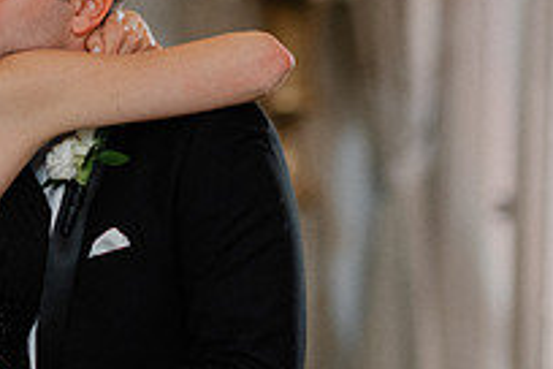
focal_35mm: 242
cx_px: 22
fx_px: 3717
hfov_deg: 8.5
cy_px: 289
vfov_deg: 5.7
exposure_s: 1/160
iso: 2000
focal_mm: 85
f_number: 2
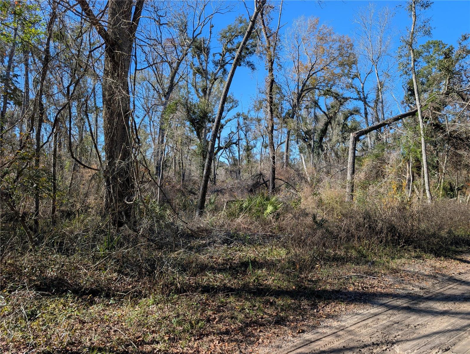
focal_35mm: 24
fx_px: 326
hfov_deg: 71.5
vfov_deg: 56.9
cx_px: 235
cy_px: 177
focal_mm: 6.9
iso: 20
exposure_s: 1/604
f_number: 1.68
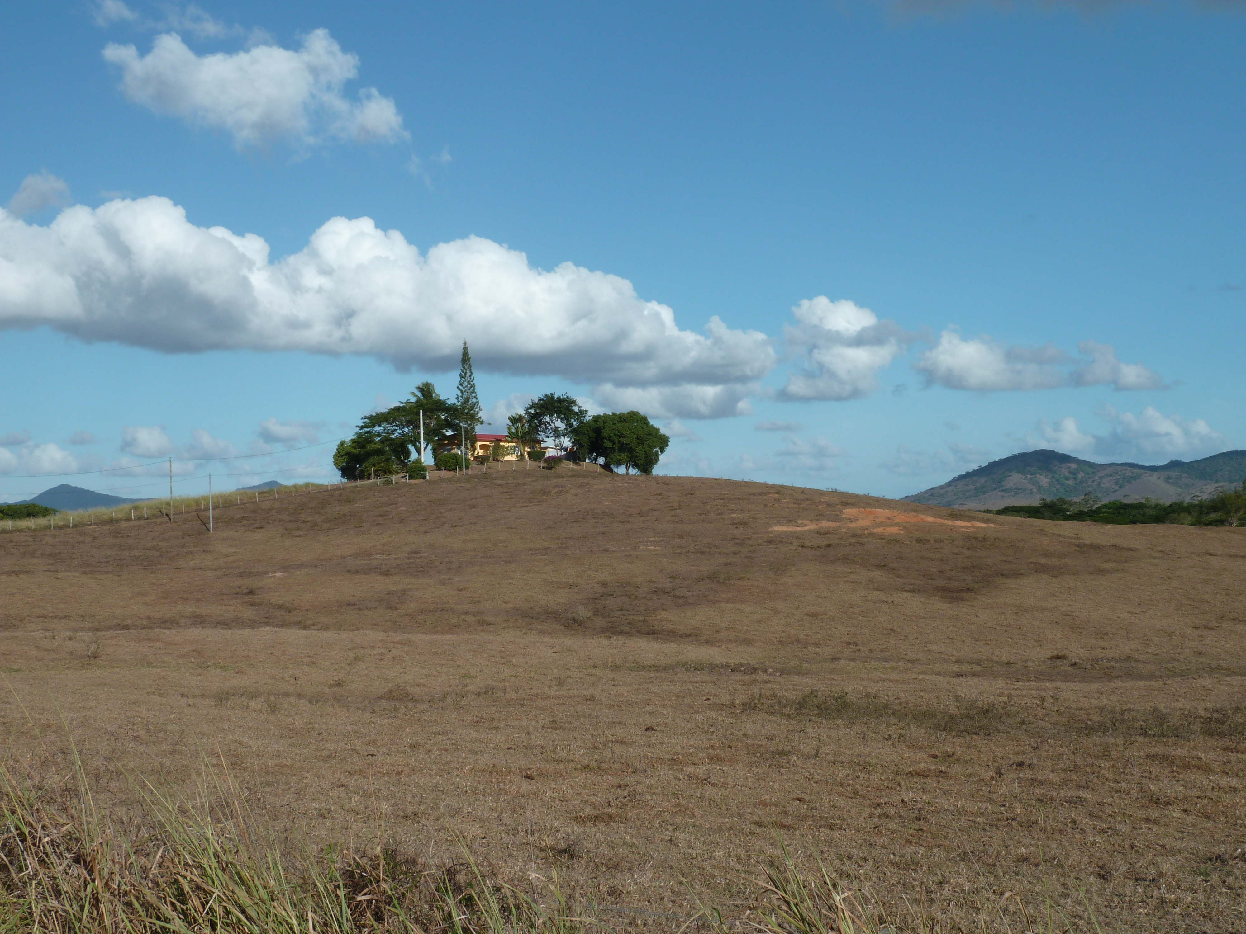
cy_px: 467
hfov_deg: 42.9
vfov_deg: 32.9
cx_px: 623
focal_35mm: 44
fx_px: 1584
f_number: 5.6
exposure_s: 1/400
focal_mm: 7.3
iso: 80
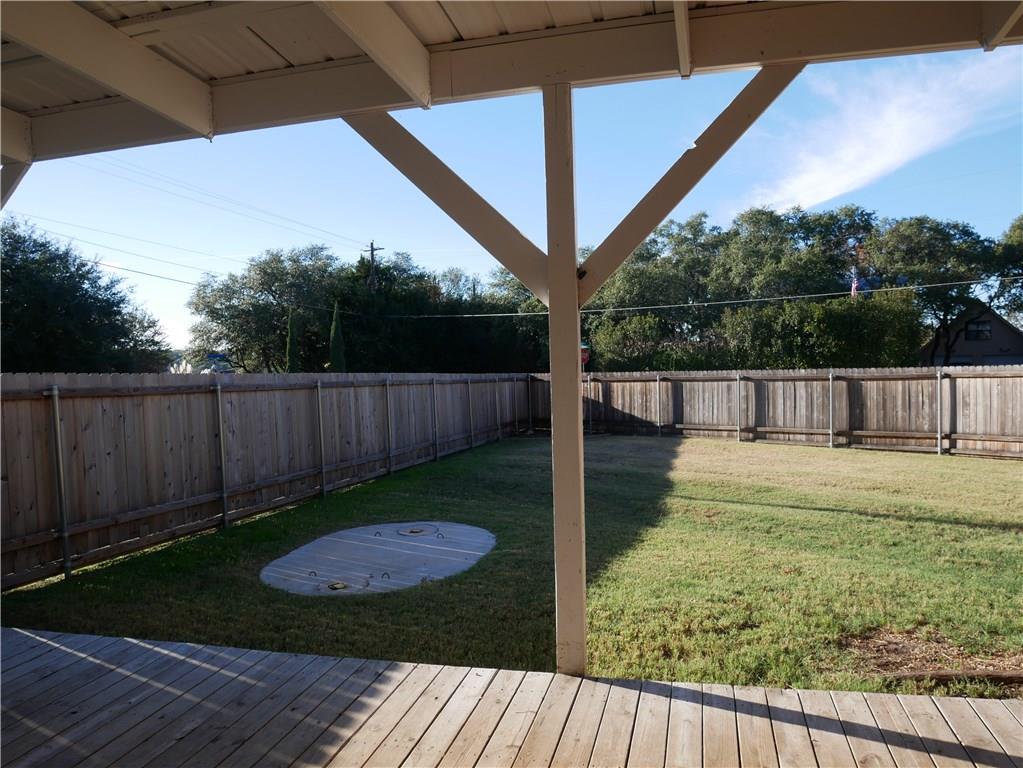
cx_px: 512
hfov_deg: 71.6
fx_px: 710
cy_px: 384
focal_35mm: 24
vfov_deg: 56.8
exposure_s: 1/320
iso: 200
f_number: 6.3
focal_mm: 12
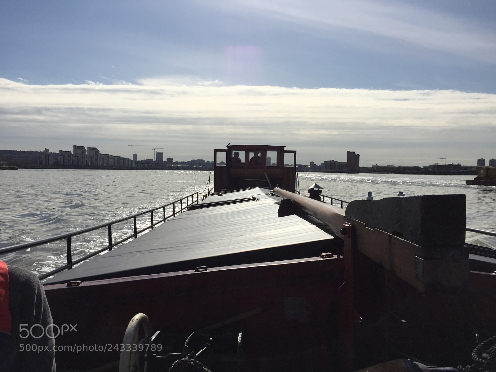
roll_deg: -1.5
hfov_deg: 61.7
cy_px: 186
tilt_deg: -3.6
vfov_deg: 48.2
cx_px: 248
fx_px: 416
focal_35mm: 29
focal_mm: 4.15
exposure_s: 1/7937
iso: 32
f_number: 2.2
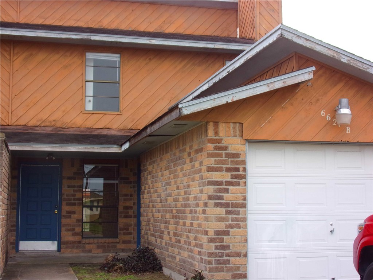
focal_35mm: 54
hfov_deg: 35.5
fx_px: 582
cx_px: 186
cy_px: 140
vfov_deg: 27.0
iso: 80
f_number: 4.3
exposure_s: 1/160
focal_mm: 9.8
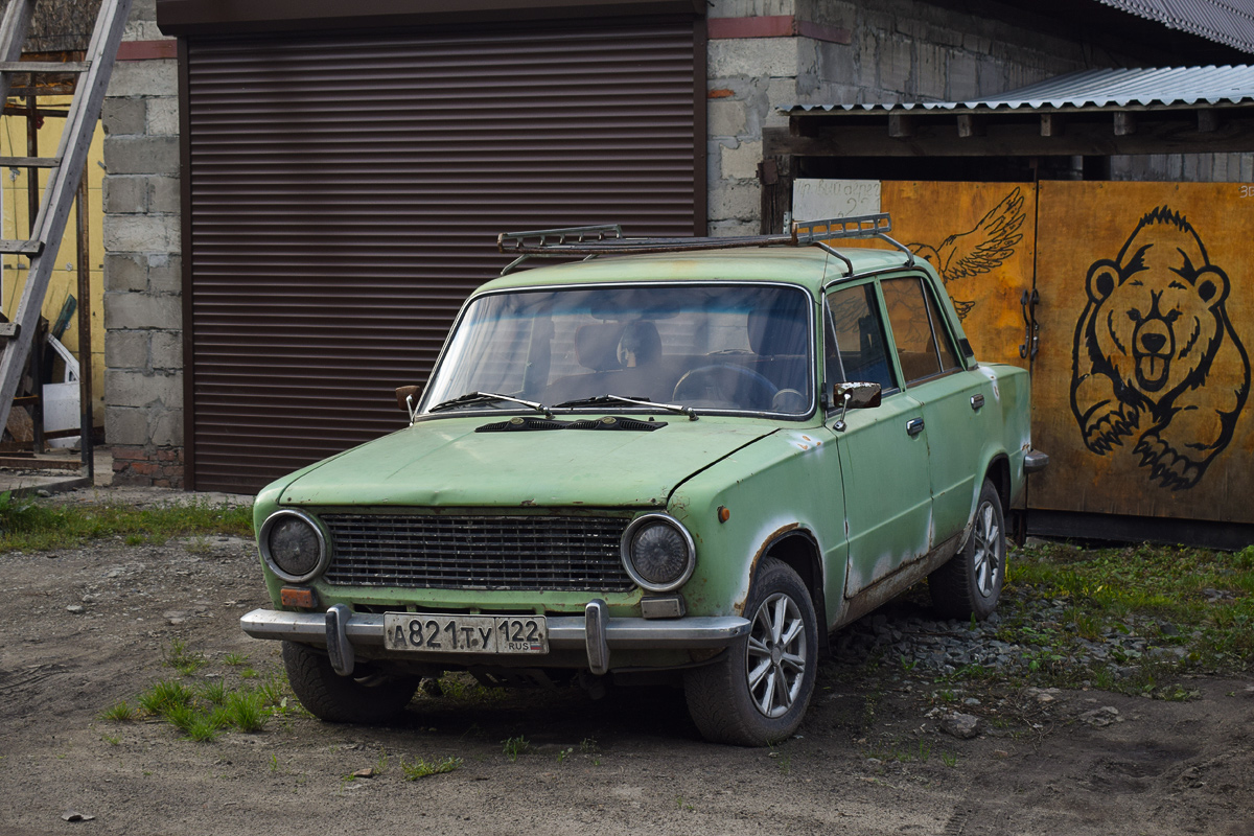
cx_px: 627
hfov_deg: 33.4
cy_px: 418
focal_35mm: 60
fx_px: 2090
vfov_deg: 22.6
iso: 200
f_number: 6.3
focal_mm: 40
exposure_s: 1/200
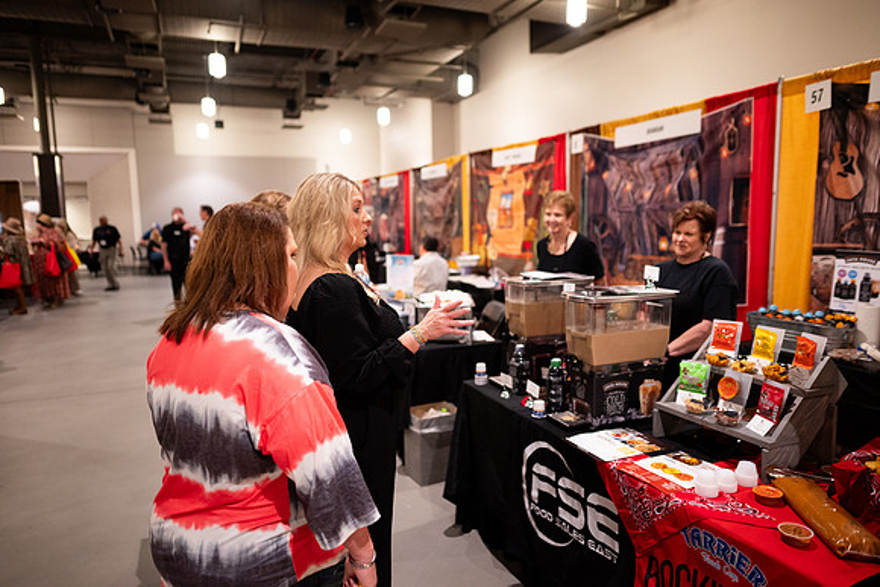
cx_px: 440
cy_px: 294
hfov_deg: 73.7
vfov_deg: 53.2
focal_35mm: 24
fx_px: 587
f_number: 1.8
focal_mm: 24
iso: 1250
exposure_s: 1/200
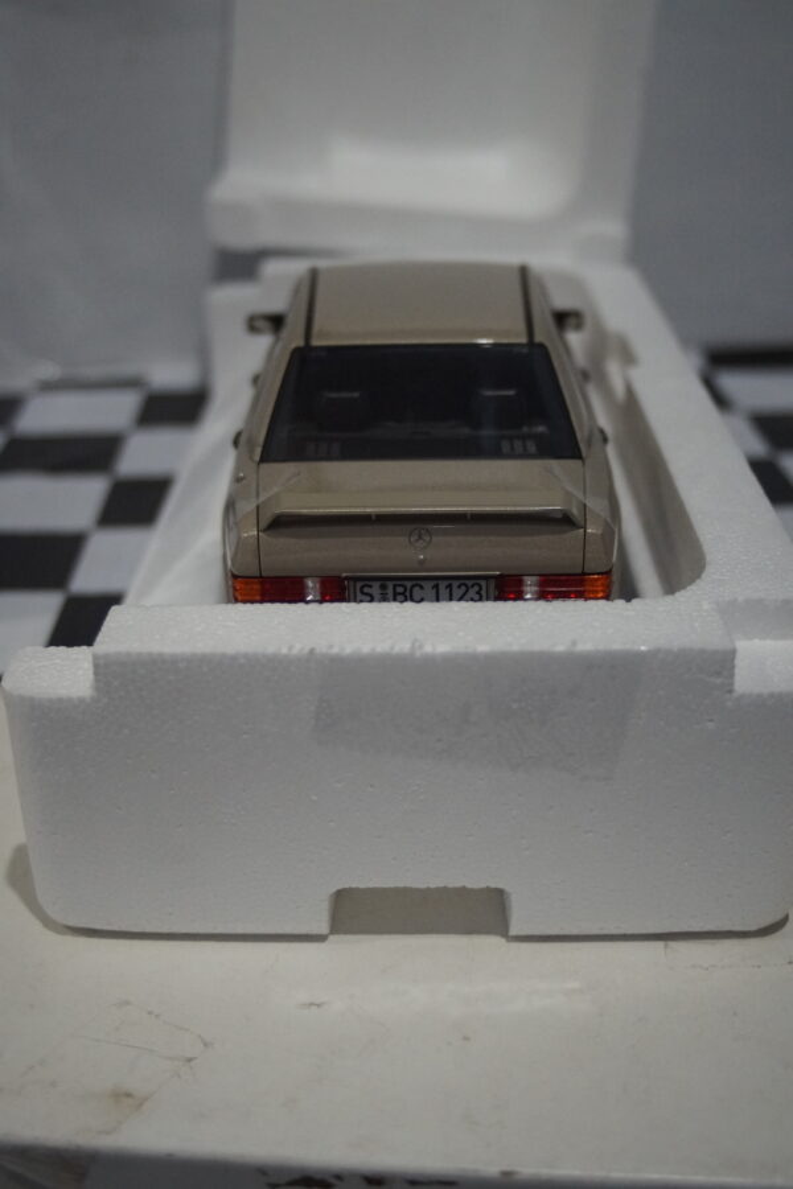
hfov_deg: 31.9
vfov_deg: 46.4
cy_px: 594
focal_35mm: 42
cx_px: 396
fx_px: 1388
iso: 1600
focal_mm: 28
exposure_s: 1/160
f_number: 3.5
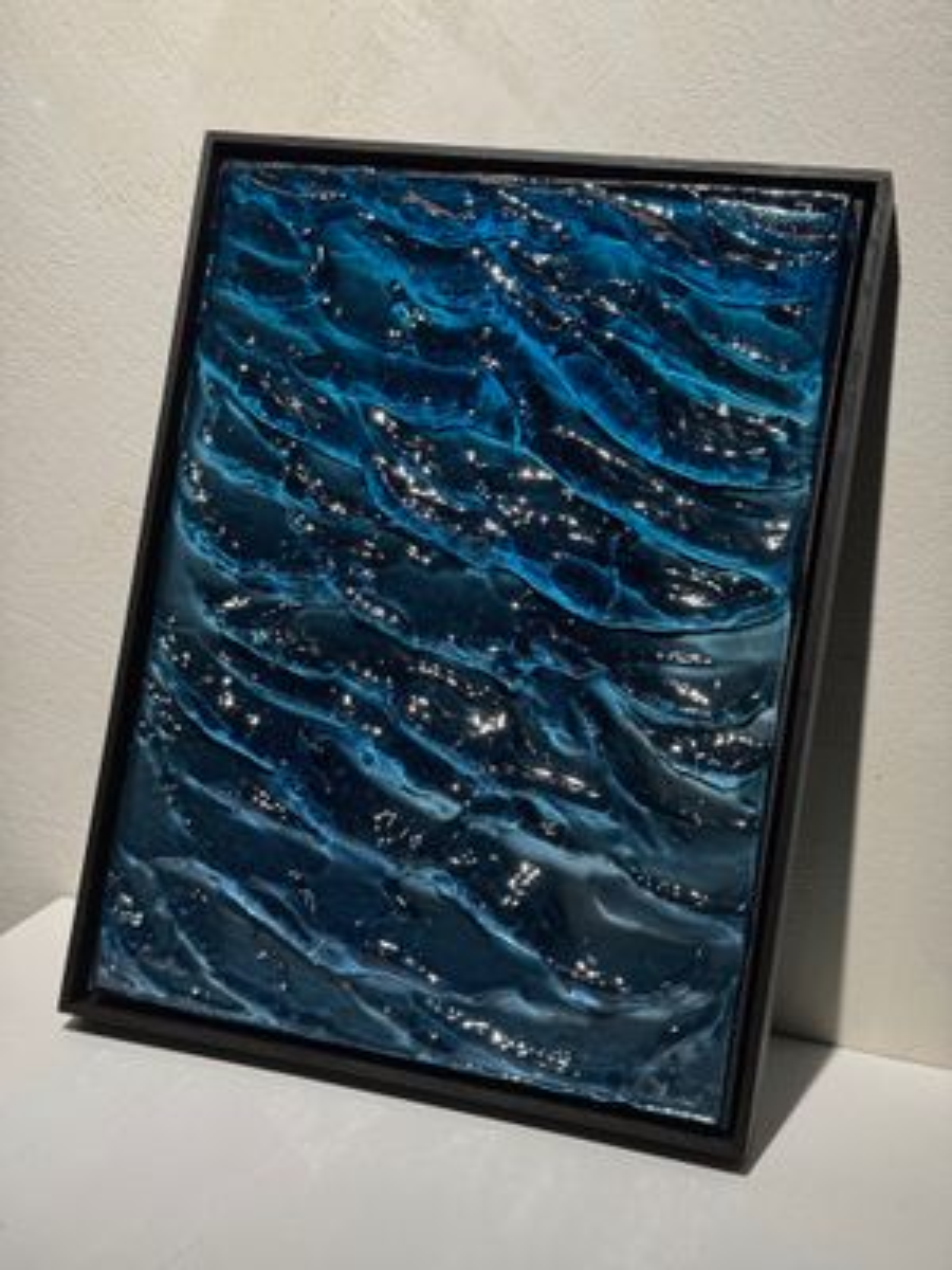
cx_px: 476
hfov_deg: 30.3
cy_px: 635
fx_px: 1760
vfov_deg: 39.7
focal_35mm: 48
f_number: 1.8
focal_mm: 6.8
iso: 80
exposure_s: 1/100
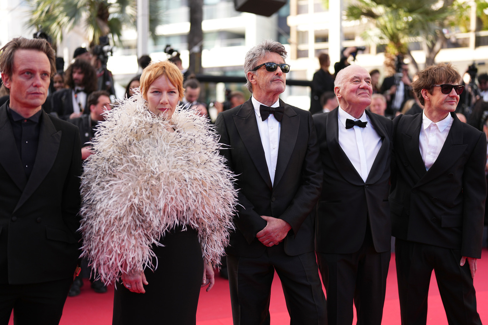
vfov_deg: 27.0
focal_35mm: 50
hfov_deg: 39.6
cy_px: 162
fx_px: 678
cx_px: 244
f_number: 1.4
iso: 125
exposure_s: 1/1000
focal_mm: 50
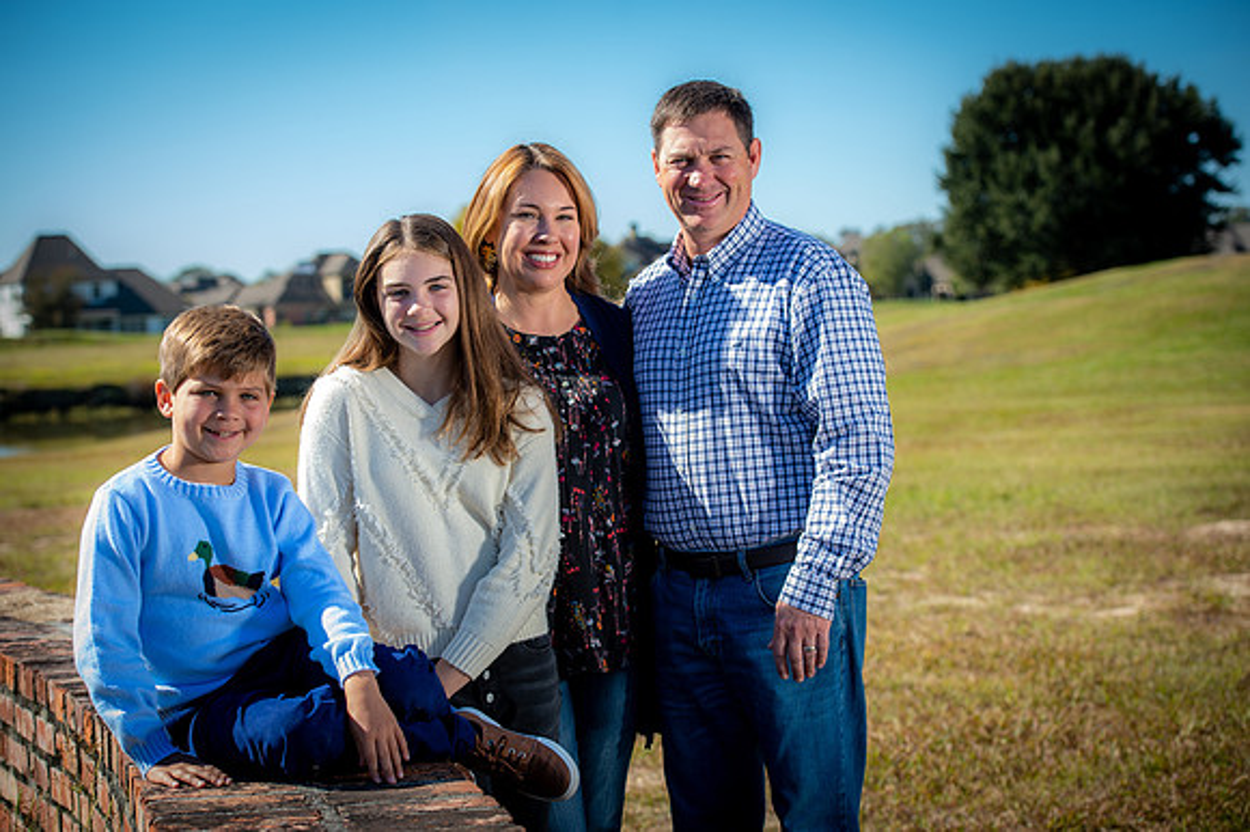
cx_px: 625
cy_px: 416
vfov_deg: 19.4
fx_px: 2429
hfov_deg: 28.9
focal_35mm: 70
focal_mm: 70
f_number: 5
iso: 50
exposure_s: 1/250
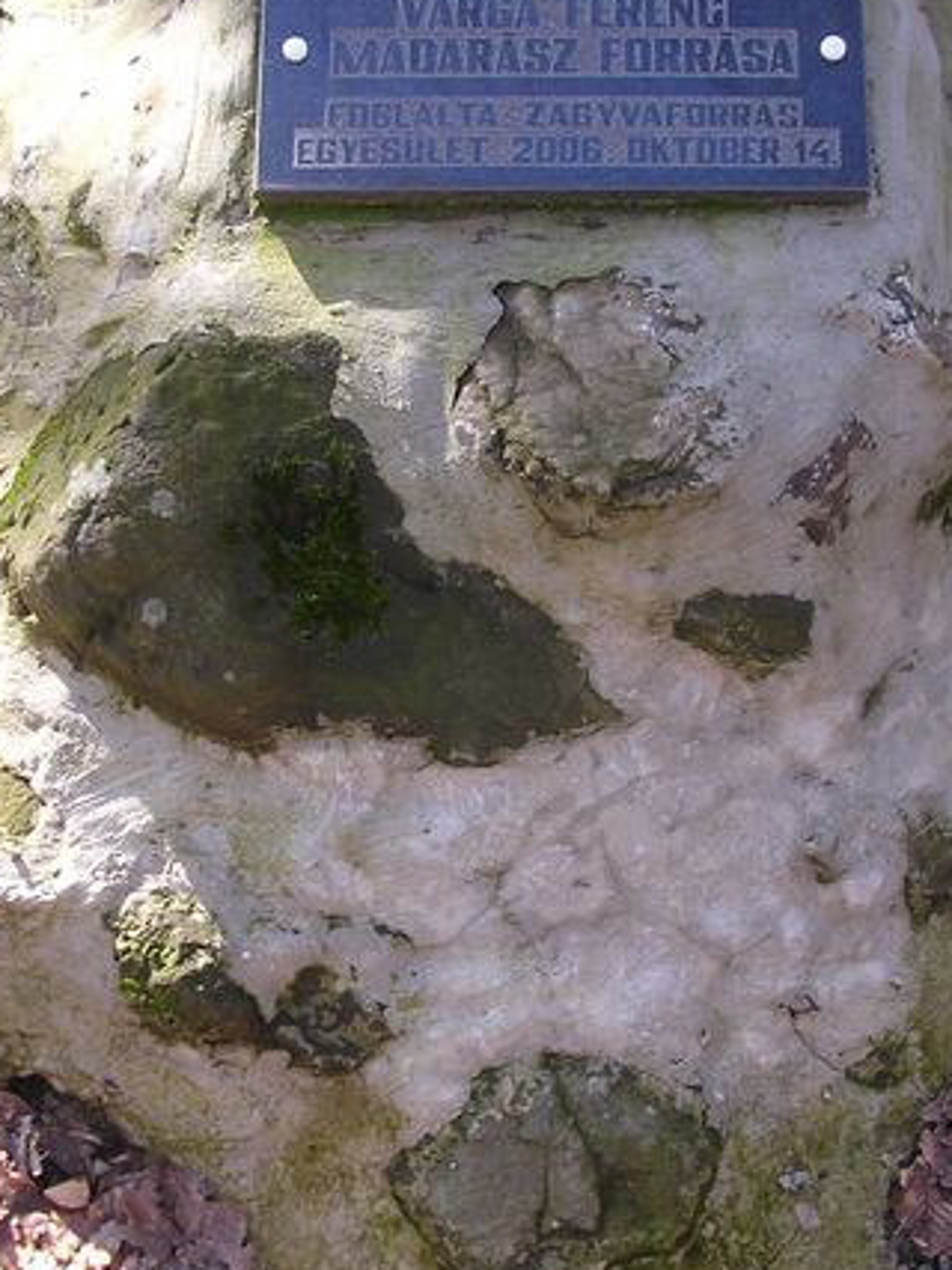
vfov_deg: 33.8
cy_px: 693
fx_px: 2091
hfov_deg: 25.6
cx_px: 485
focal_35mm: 57
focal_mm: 5.8
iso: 100
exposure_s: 1/95.6
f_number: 2.8
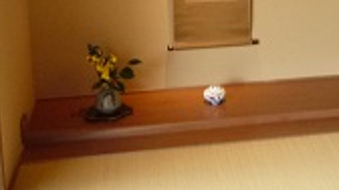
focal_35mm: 78
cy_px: -34
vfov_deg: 14.9
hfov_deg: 26.3
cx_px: 307
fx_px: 700
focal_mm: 4.4
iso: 400
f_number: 2.8
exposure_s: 1/30
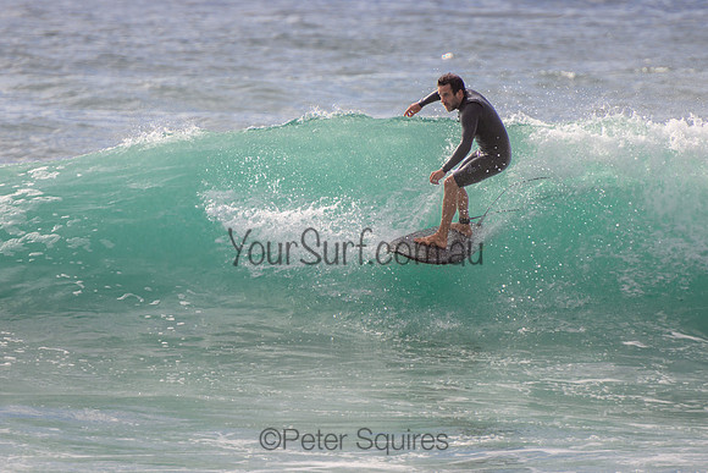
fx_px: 10822
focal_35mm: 550
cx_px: 337
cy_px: 207
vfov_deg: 2.5
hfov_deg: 3.7
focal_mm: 400
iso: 140
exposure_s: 1/2000
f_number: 5.6
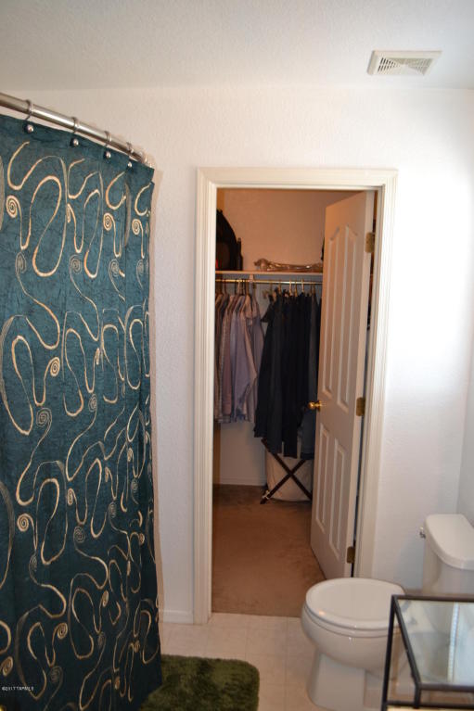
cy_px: 356
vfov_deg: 67.4
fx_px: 533
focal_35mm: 27
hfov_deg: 47.9
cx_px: 237
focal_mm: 18
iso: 800
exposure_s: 1/60
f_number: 3.5
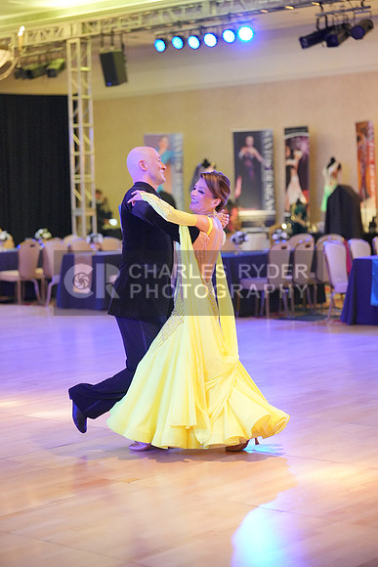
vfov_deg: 26.3
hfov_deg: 17.7
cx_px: 189
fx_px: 1212
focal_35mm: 77
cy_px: 284
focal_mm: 77
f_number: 2
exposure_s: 1/500
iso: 6400
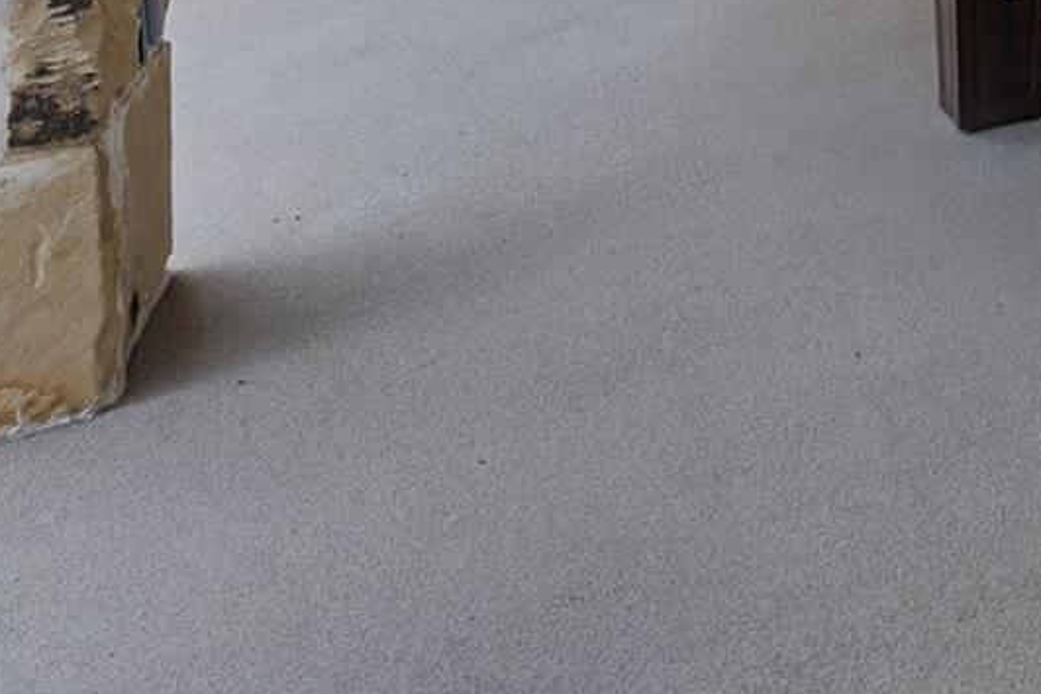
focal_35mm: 54
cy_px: -557
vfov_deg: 19.1
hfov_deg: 21.7
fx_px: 1561
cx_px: 1902
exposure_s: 1/13
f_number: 9
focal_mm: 14
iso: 100
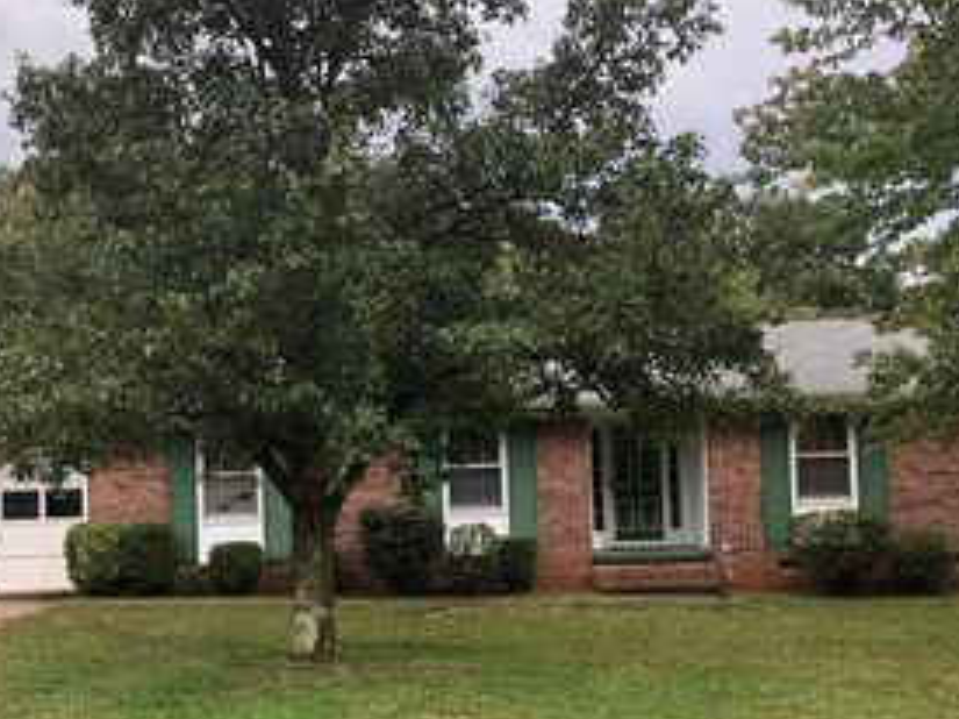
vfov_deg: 28.4
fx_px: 1412
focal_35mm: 51
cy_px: 452
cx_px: 405
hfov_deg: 37.4
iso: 20
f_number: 1.8
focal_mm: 4
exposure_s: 1/224
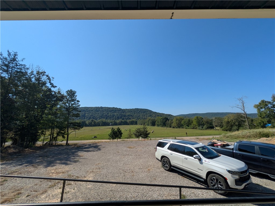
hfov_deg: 102.0
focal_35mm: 14
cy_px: 103
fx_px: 111
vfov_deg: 85.7
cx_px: 138
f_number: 2.2
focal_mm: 1.83
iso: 46
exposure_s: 1/2469
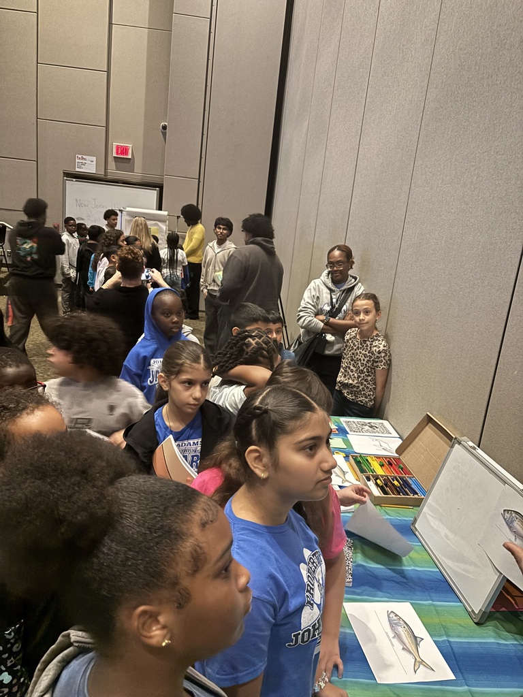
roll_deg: -6.6
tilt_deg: -13.8
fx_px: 524
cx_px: 262
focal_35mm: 26
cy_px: 348
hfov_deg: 53.1
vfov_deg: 67.3
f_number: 1.6
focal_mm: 5.96
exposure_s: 1/25
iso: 1250
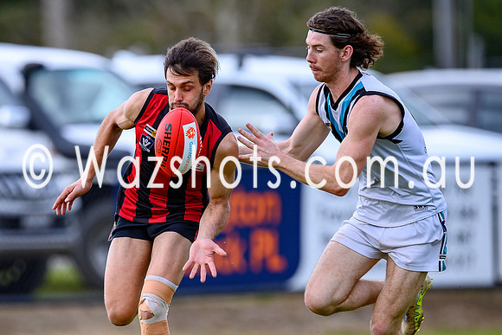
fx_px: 10473
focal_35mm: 751
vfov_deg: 1.8
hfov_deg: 2.7
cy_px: 252
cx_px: 143
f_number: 4
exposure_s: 1/1250
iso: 900
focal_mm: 500
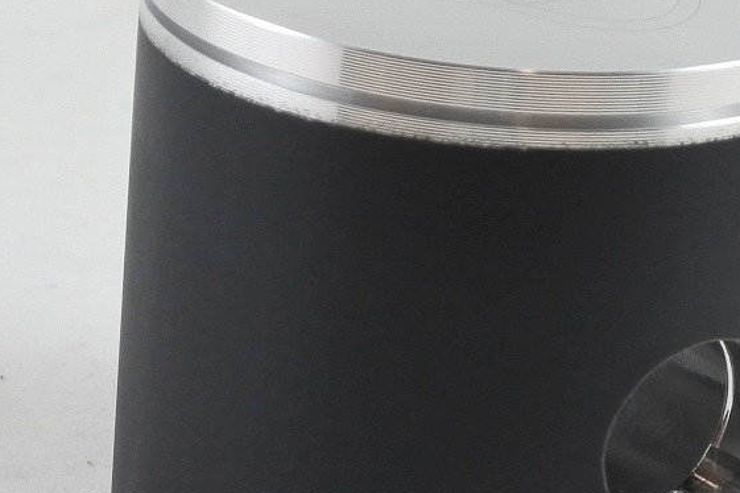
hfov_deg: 14.4
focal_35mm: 142
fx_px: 2919
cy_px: 248
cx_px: 479
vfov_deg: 9.7
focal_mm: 17.2
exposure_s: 1/125
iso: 450
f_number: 4.5
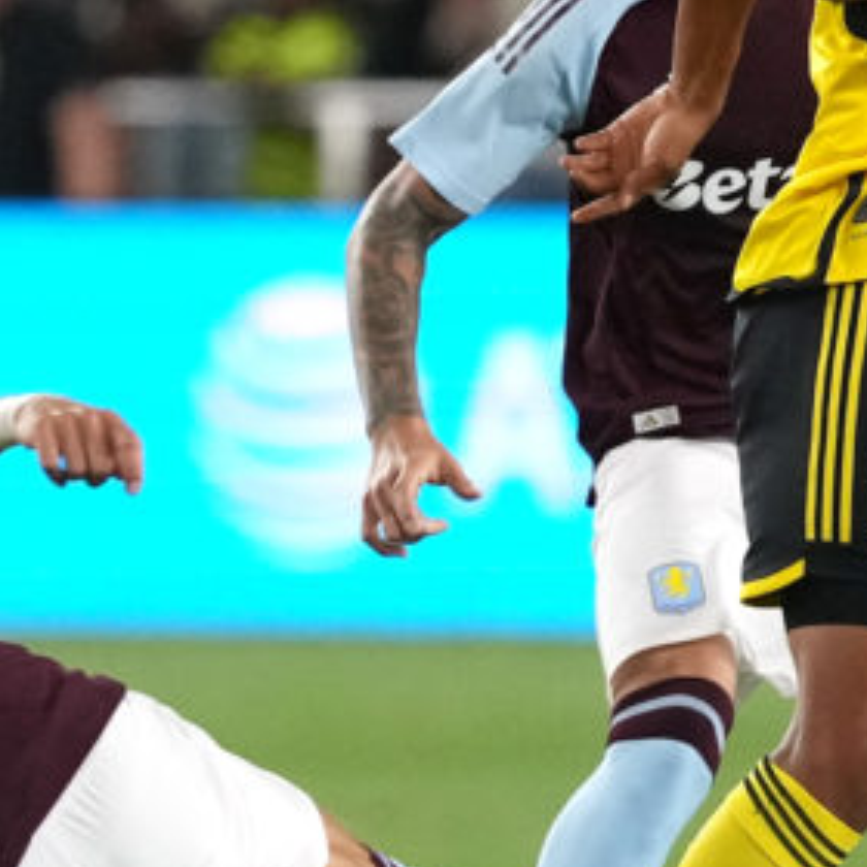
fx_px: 26438
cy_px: 435
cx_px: 492
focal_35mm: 933
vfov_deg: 1.9
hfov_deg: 1.9
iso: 4000
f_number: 3.5
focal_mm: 300
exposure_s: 1/1600
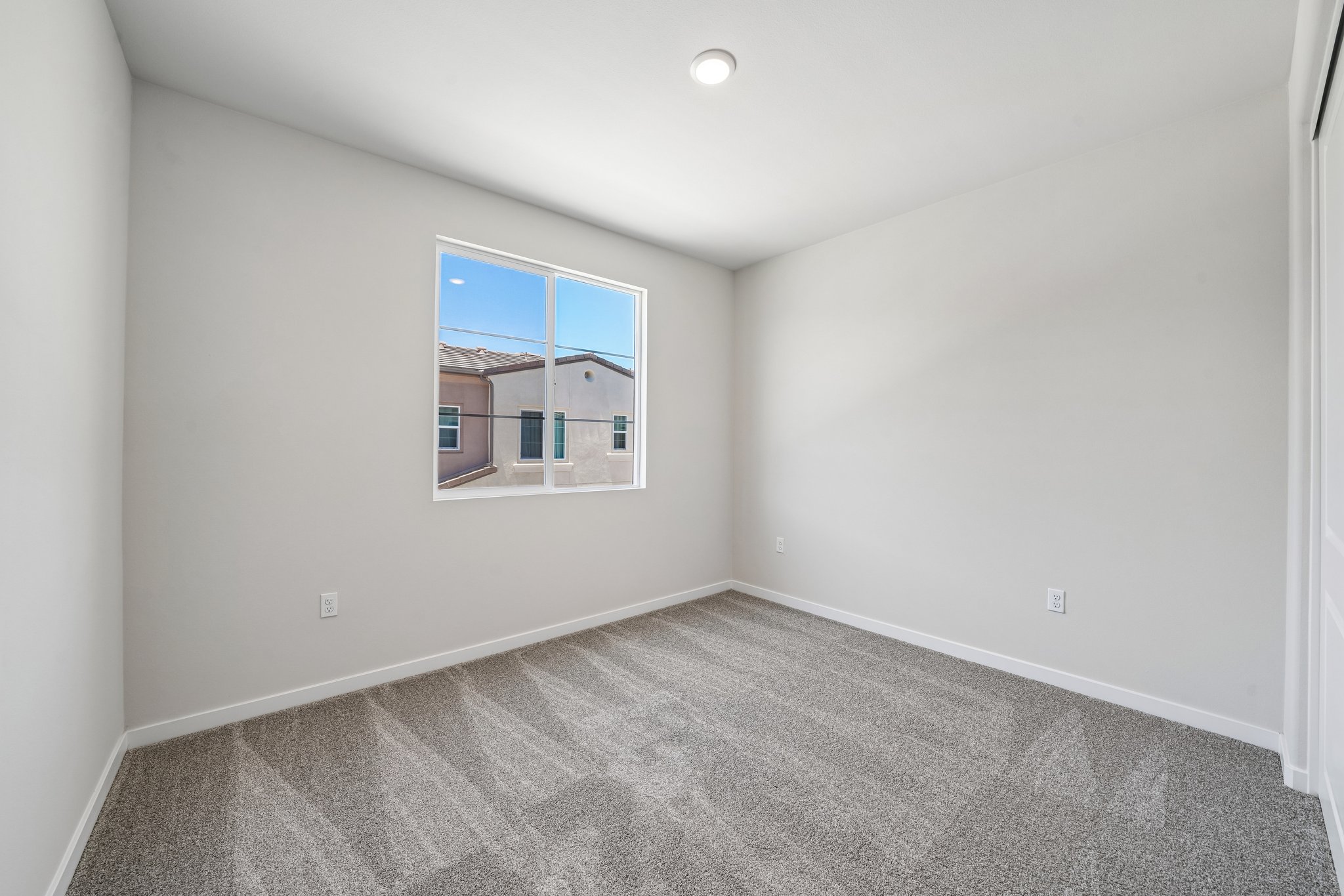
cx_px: 672
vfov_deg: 90.0
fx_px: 448
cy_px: 448
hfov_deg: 112.6
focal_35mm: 12
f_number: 9
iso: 250
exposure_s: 1/30
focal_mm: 12
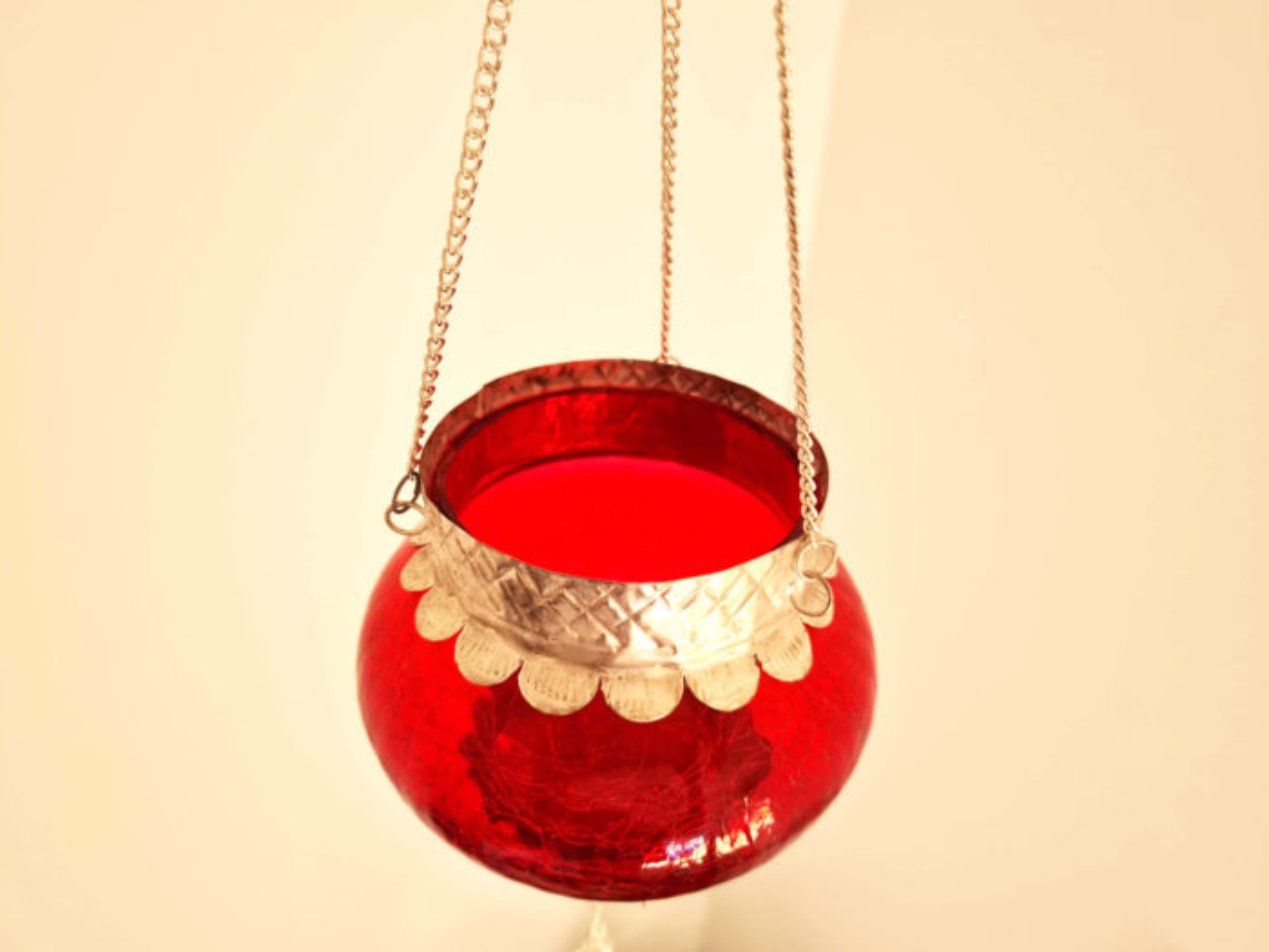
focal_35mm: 26
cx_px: 634
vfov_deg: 53.1
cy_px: 476
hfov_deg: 67.3
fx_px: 953
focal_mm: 5.4
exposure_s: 1/120
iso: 160
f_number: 1.8
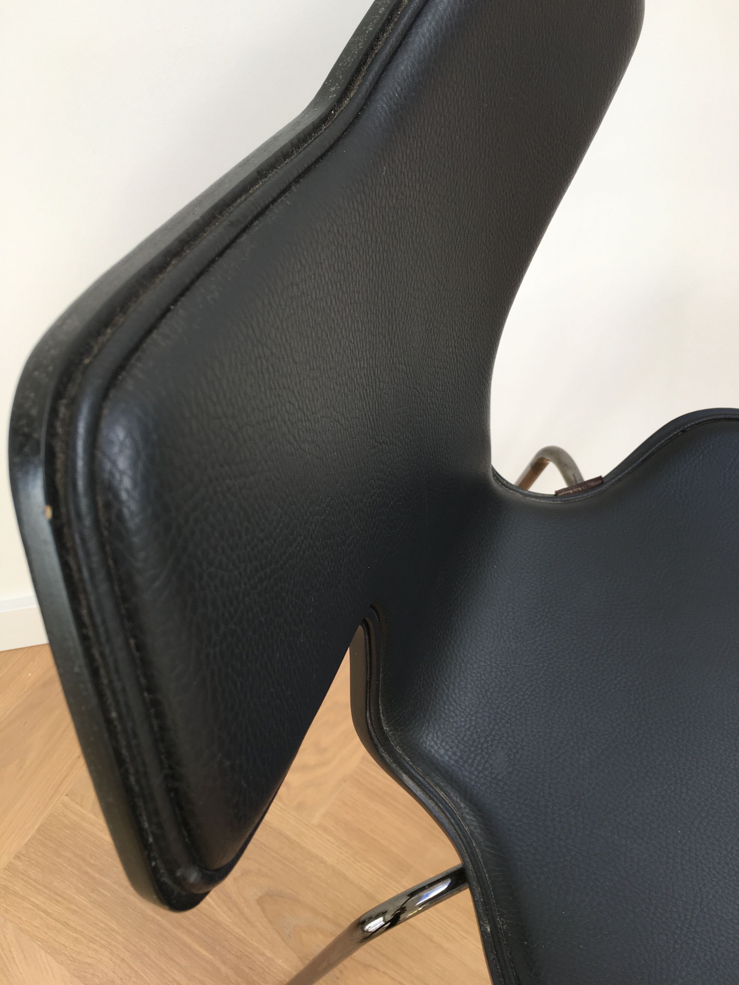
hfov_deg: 48.2
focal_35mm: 29
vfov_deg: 61.7
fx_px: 825
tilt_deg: -57.4
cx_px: 370
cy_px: 492
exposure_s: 1/50
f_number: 2.2
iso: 25
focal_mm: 4.15
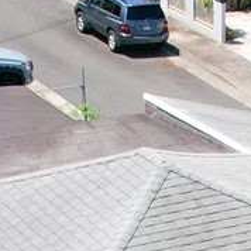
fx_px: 1460
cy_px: 671
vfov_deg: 8.6
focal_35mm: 178
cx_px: 259
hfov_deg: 9.7
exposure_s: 1/1600
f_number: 2.8
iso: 150
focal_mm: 8.38
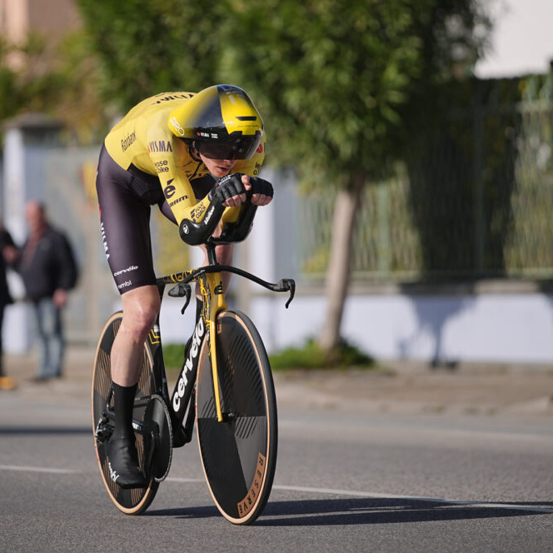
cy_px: 276
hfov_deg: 6.8
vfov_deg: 6.8
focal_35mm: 256
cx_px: 241
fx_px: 4627
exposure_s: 1/12800
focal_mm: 200
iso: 400
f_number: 2.8
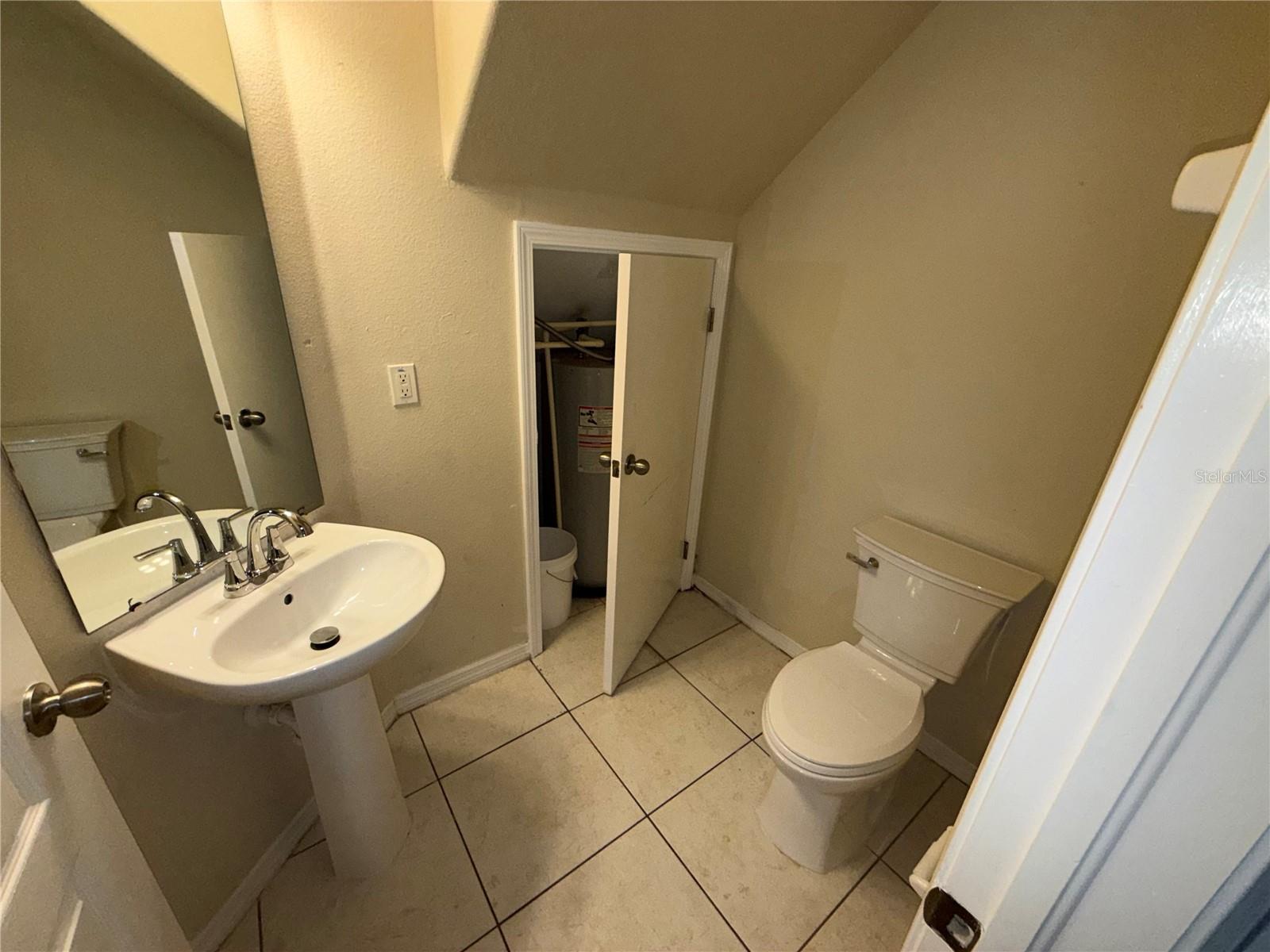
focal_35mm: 14
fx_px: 514
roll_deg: -3.0
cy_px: 476
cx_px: 635
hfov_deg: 102.1
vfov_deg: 85.7
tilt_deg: -21.0
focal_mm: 2.22
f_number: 2.2
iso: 125
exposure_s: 1/120
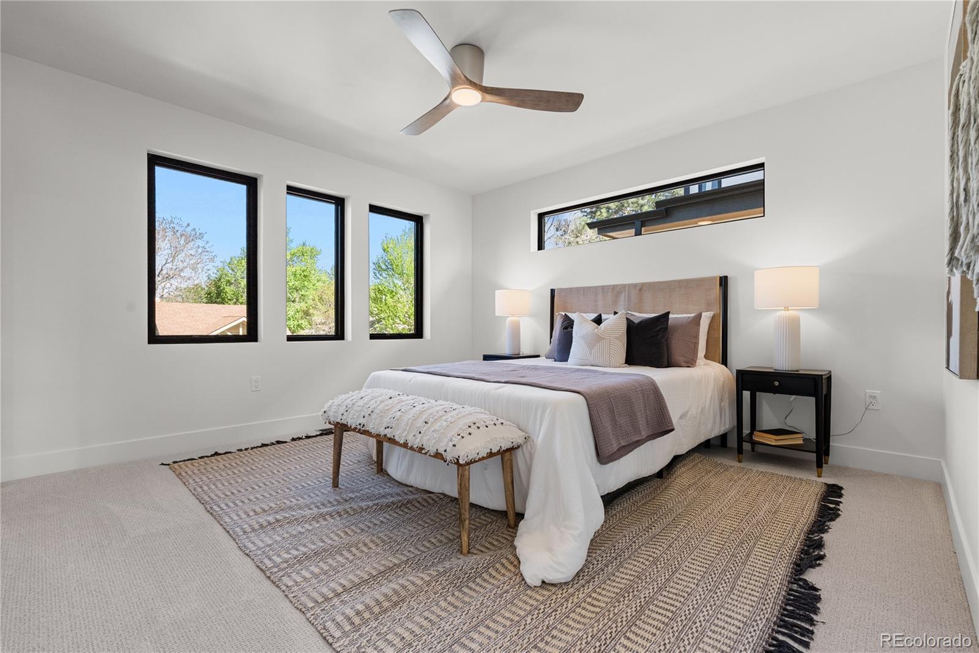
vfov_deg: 73.8
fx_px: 435
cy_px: 326
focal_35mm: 16
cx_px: 490
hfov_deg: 96.7
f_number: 8
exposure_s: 1/5
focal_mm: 16
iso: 640
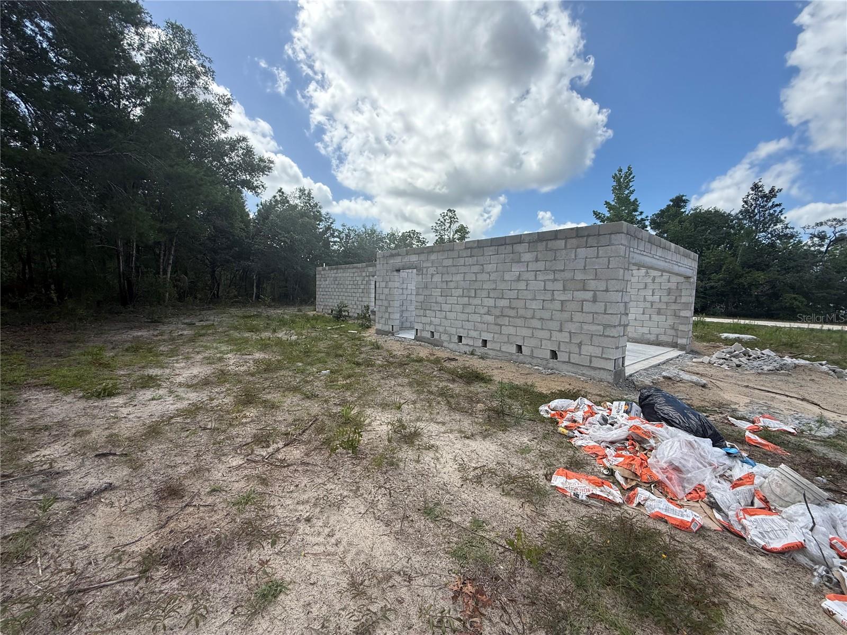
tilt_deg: -3.0
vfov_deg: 85.7
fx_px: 343
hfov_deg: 102.1
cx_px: 424
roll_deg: -1.5
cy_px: 318
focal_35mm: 14
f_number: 2.2
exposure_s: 1/1497
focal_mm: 2.22
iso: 64
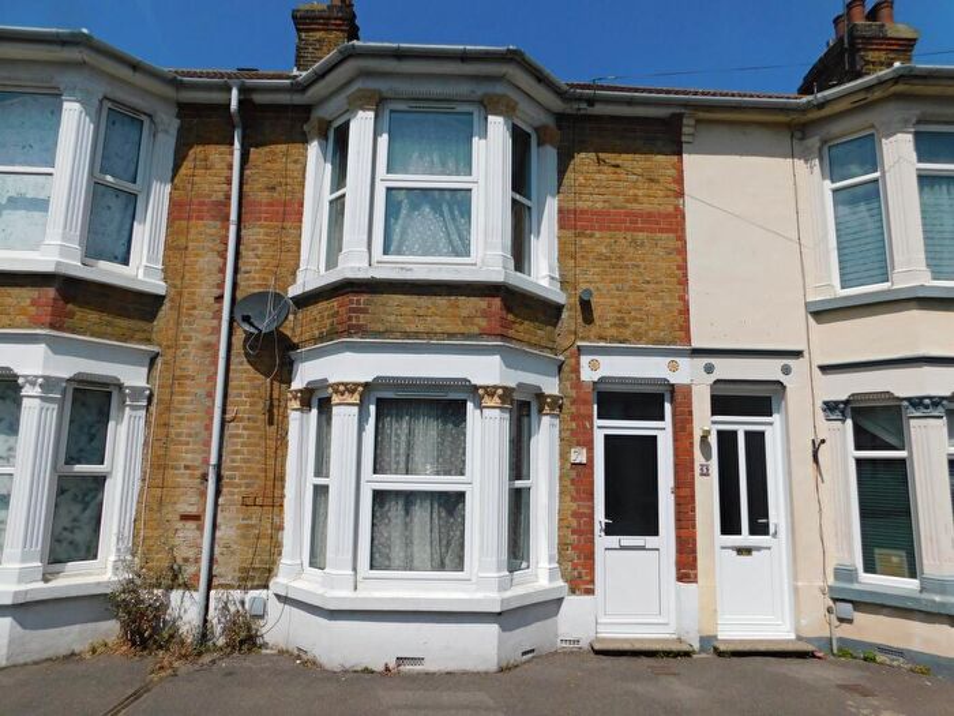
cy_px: 358
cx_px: 477
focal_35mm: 23
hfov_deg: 73.9
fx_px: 634
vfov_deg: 58.9
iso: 125
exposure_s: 1/800
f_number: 6
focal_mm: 4
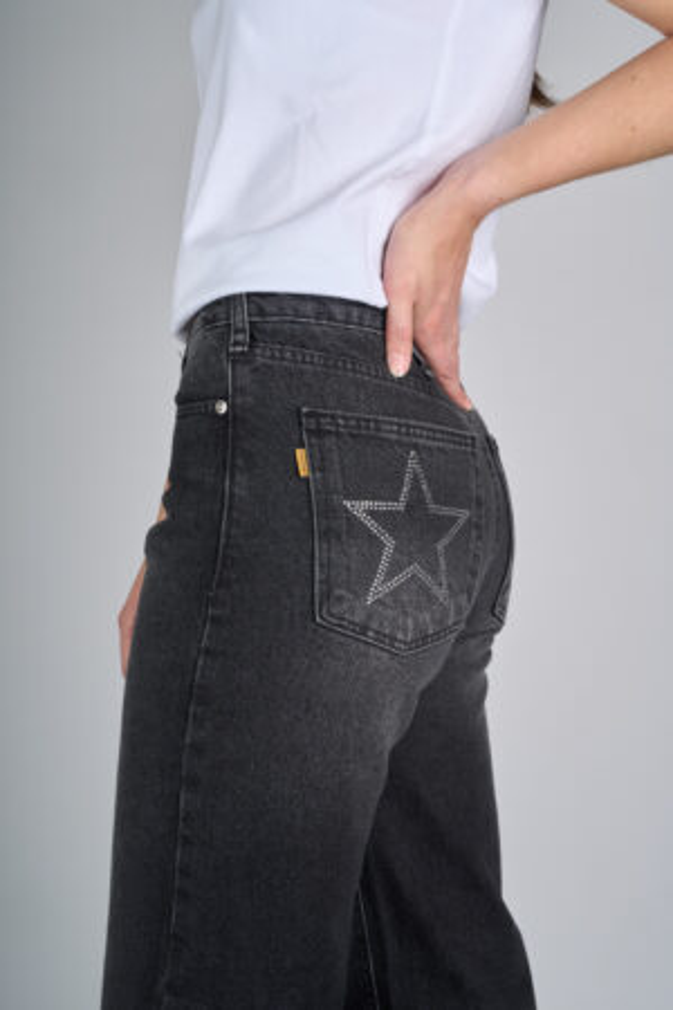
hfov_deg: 22.7
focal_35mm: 60
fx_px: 1680
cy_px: 505
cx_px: 336
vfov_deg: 33.5
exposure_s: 1/200
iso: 100
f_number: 13
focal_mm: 59.9
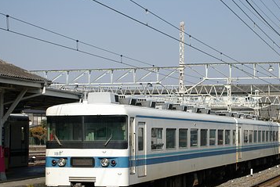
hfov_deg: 21.1
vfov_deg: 14.2
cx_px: 153
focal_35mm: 97
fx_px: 753
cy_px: 110
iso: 200
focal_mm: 45
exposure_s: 1/1000
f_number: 5.6
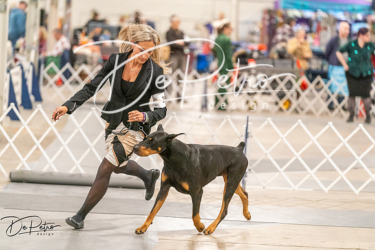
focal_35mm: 171
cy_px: 125
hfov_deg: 12.0
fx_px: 1782
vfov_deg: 8.0
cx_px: 188
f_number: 3.2
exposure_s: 1/250
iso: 6400
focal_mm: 171
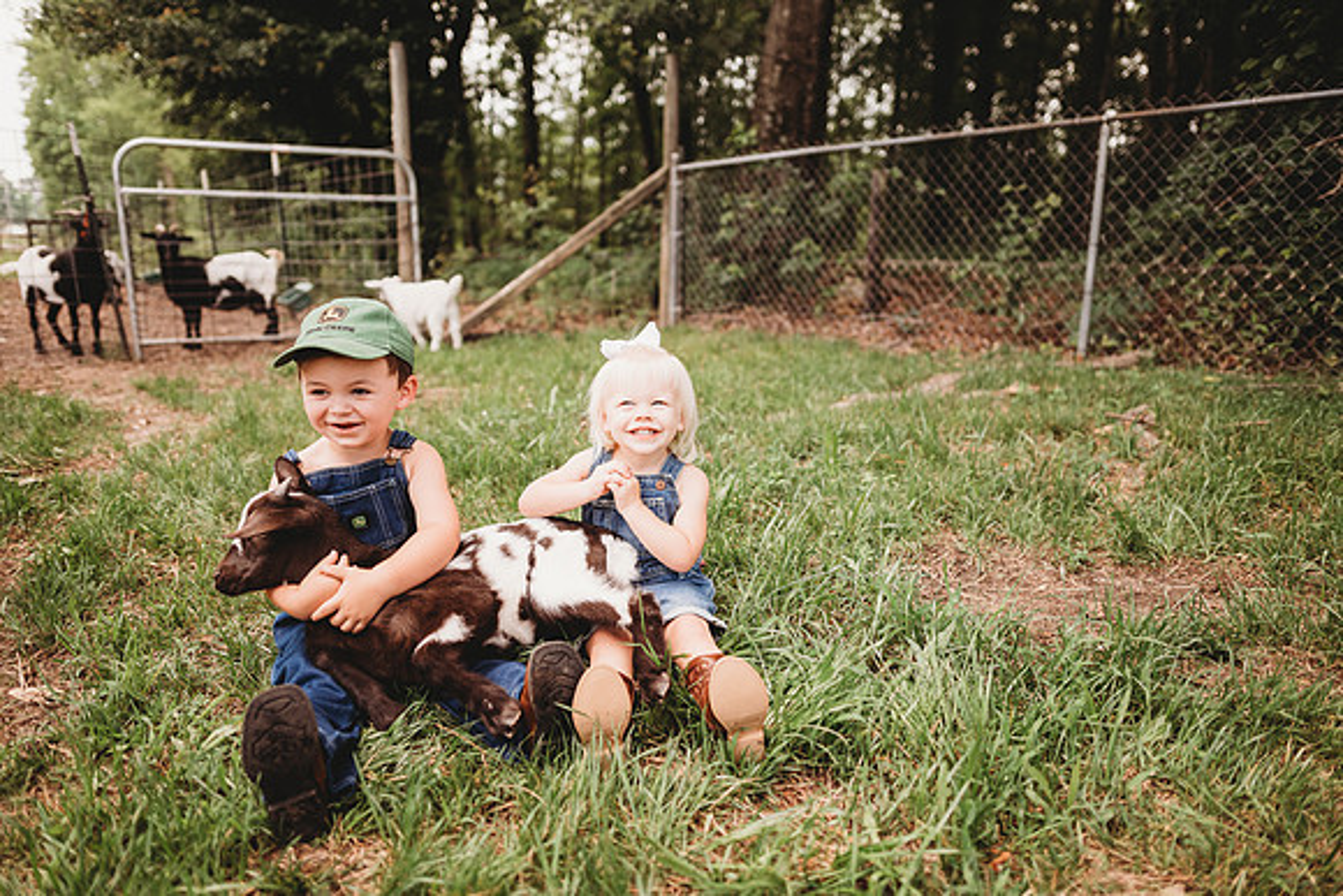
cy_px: 448
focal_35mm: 24
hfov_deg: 73.7
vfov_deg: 53.2
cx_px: 672
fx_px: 896
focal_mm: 24
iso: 100
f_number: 2.2
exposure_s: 1/400
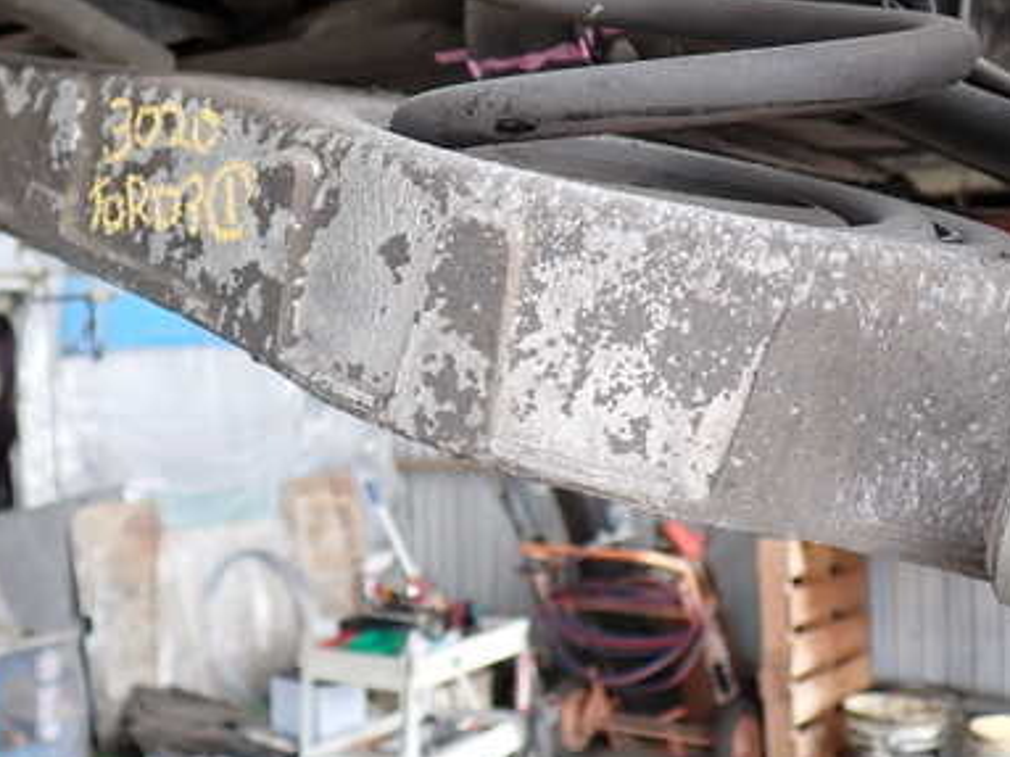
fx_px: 1371
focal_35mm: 47
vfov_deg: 30.7
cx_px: 340
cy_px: 290
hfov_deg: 40.0
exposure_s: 1/80
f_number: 2.3
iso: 100
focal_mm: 5.4
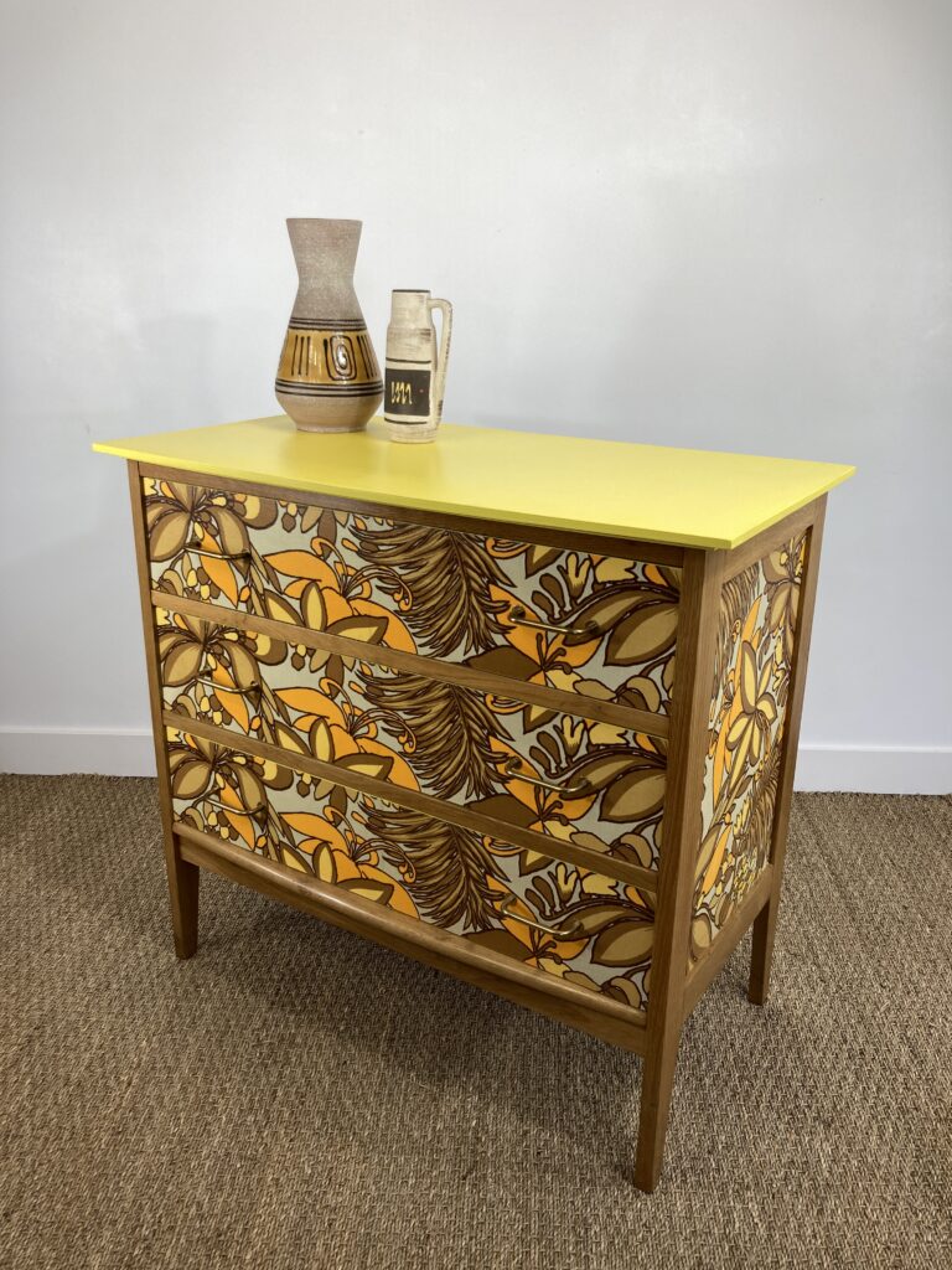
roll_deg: -0.5
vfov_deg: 63.4
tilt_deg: -16.9
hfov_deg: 49.7
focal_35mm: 28
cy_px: 635
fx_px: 1027
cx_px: 476
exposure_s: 1/100
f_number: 1.8
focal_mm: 3.99
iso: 25
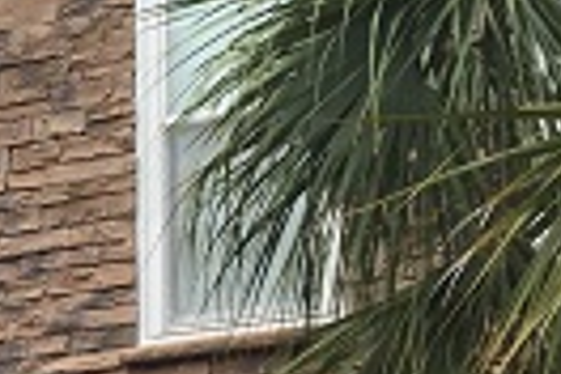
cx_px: -404
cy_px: 629
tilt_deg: +7.2
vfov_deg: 9.6
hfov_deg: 13.6
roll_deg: -1.9
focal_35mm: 137
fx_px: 2135
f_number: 2.2
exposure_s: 1/1522
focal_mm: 4.15
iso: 32
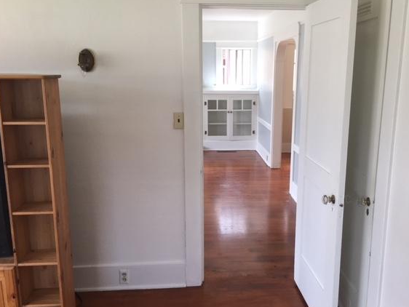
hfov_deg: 55.2
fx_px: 390
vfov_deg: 43.0
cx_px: 228
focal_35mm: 33
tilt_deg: -11.4
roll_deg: -1.1
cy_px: 148
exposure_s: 1/120
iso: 40
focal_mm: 4.15
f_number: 2.2
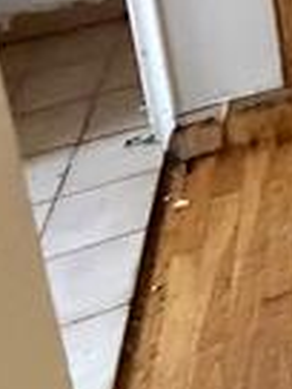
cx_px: 719
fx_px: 889
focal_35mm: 79
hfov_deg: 13.3
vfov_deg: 19.5
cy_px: -277
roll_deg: +2.0
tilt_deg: -13.3
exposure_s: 1/60
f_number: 2.2
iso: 800
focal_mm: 2.22
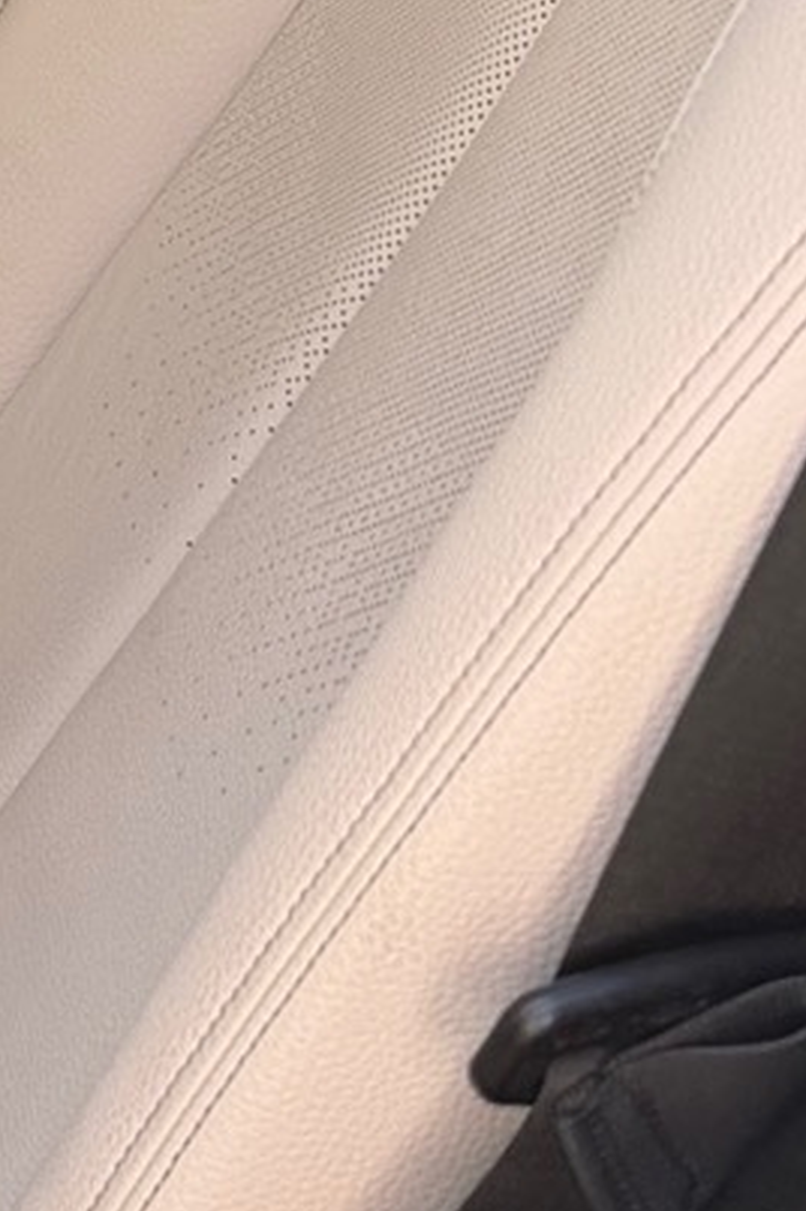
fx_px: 4205
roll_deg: +1.9
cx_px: -1344
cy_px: -310
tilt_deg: -17.8
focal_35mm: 125
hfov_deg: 9.4
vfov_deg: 15.7
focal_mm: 6.76
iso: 80
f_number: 1.78
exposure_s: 1/261
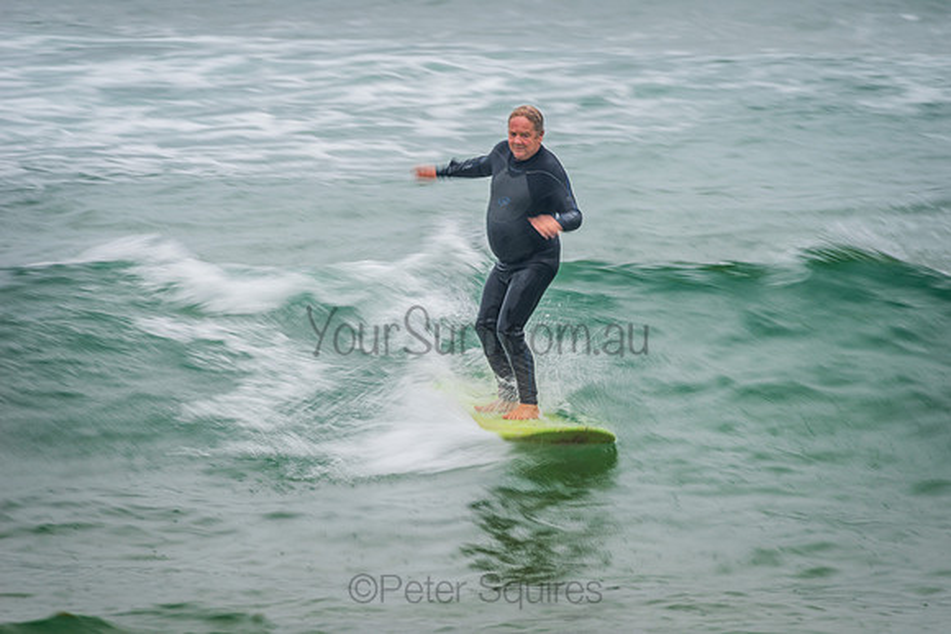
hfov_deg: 4.1
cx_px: 476
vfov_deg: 2.8
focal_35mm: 500
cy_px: 317
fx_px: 13211
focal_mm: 500
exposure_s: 1/20
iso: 64
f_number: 10
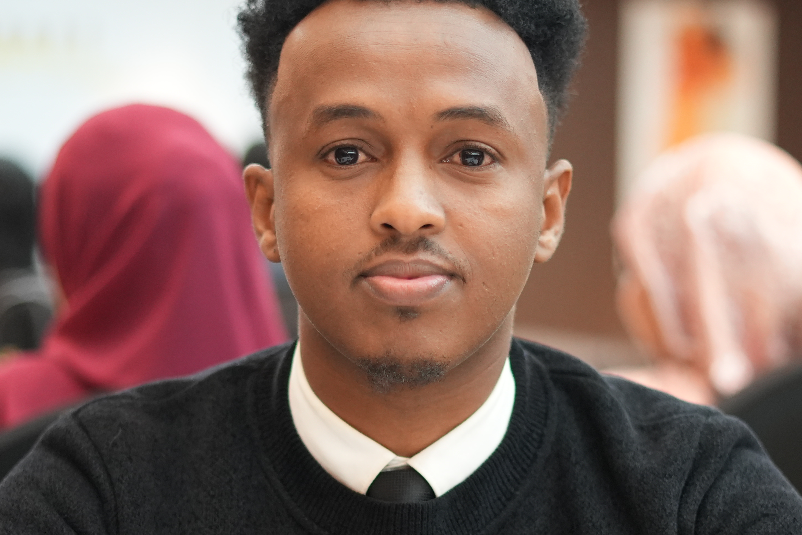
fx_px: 2673
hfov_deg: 17.1
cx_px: 401
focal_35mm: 120
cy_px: 480
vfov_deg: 11.4
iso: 1600
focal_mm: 50
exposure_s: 1/125
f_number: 1.8
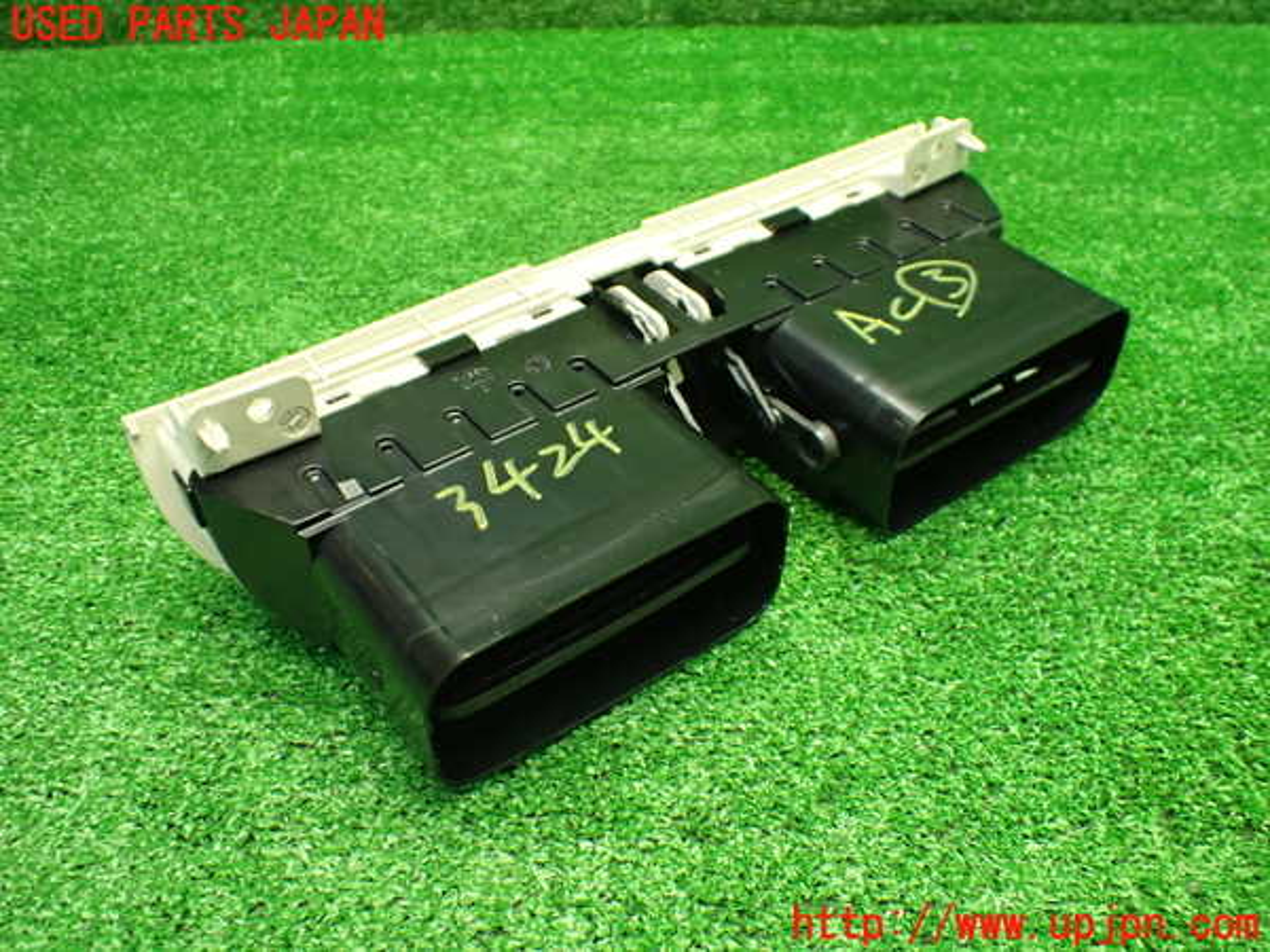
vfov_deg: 46.8
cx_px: 635
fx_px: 1101
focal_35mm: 30
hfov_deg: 60.0
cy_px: 476
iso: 800
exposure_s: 1/100
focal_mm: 5.4
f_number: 2.3
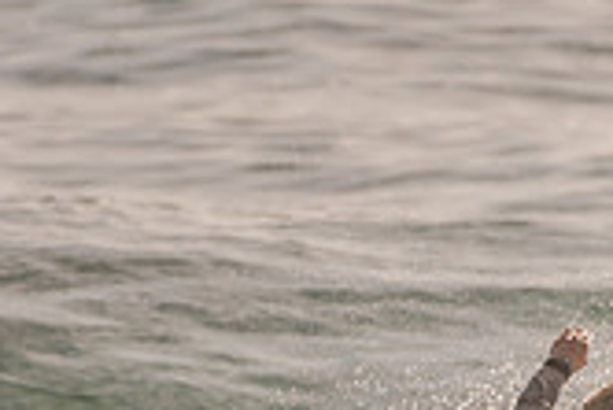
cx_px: 657
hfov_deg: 1.0
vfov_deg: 0.6
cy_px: 609
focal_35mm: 2137
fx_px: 36419
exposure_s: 1/2000
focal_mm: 500
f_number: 5.6
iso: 90
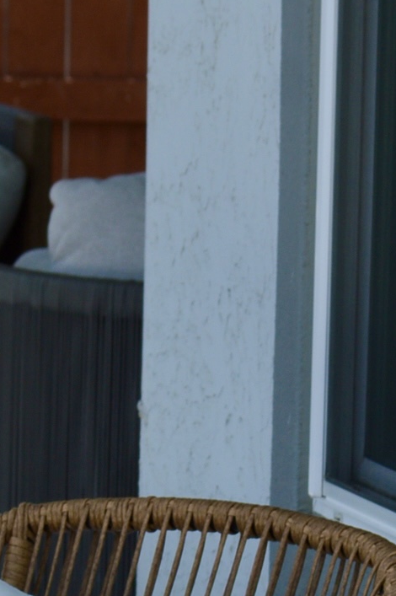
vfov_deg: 5.8
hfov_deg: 3.9
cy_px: 799
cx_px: -129
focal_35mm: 351
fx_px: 5805
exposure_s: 1/250
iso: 100
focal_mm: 55
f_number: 8
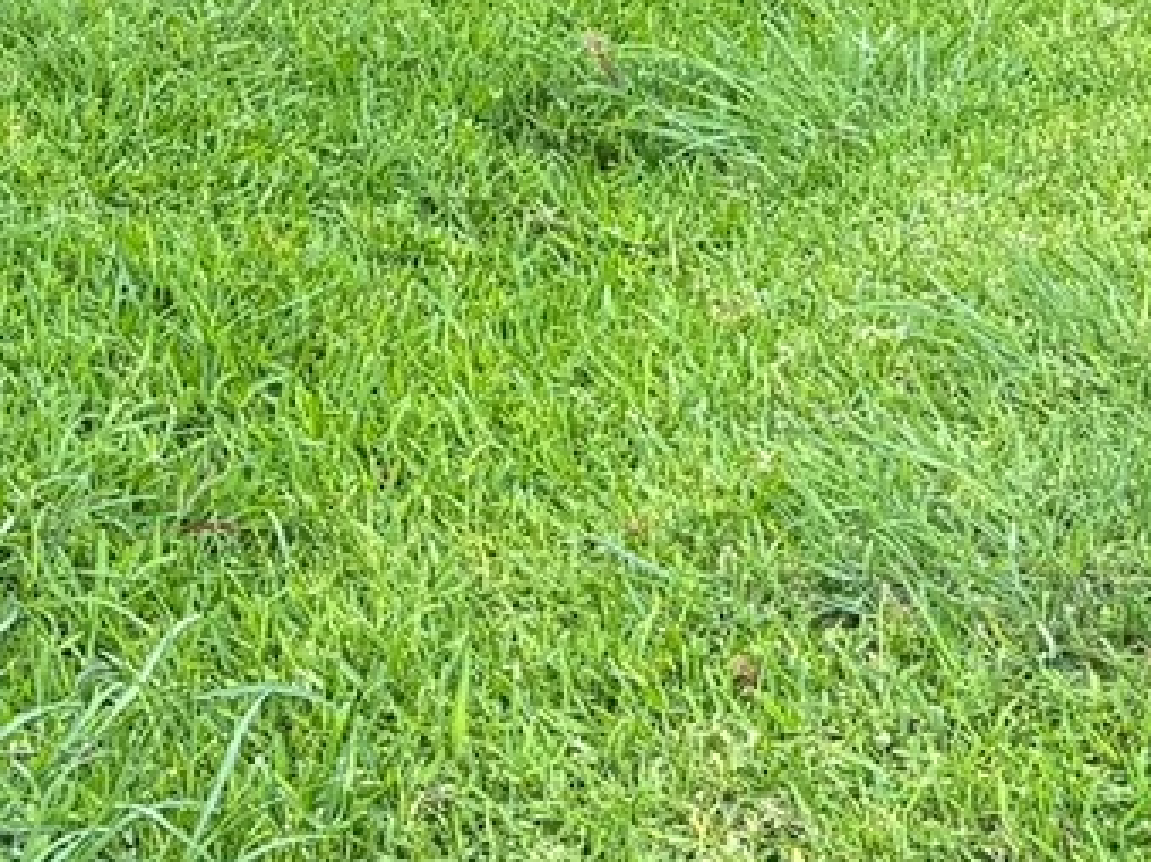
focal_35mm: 157
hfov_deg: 11.8
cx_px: -774
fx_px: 5218
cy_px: -906
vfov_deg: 8.9
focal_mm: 5.96
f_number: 1.6
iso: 50
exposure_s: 1/553
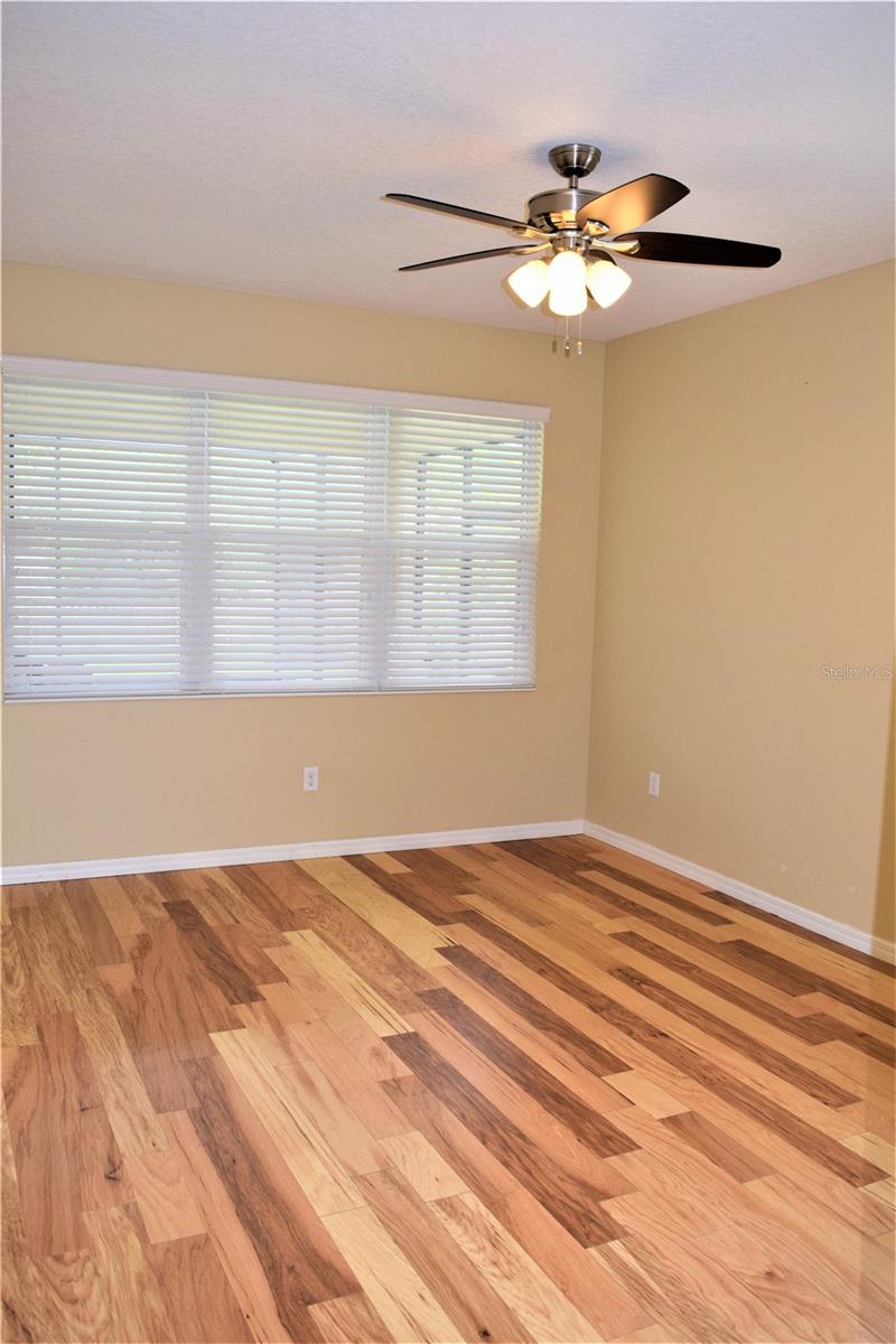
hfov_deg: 47.9
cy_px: 672
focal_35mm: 27
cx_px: 448
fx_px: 1008
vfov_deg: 67.4
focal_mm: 18
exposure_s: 1/125
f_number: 5.6
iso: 640
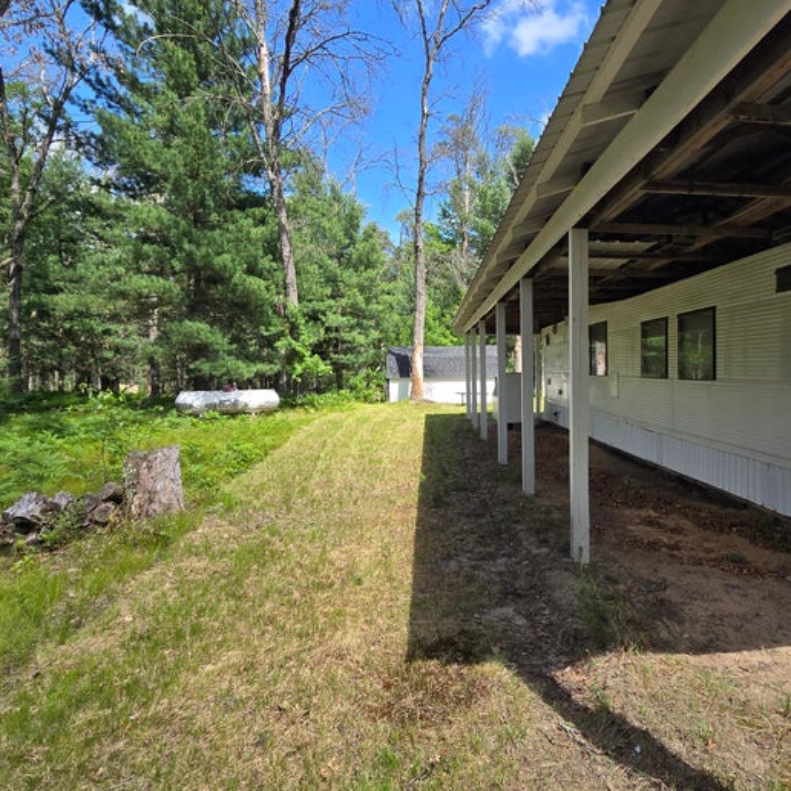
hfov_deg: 75.3
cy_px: 400
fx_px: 491
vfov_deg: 77.7
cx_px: 525
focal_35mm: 19
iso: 100
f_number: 2.2
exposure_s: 1/2000
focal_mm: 2.2
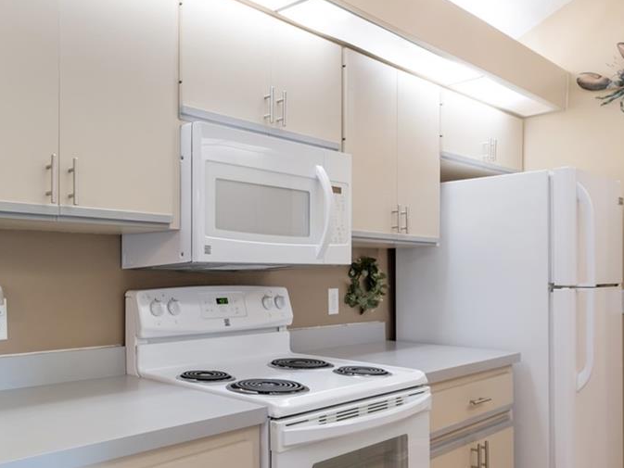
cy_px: 283
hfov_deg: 54.3
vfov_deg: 43.9
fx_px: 577
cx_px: 160
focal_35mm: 32
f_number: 8
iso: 100
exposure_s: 1/2.5
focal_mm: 14
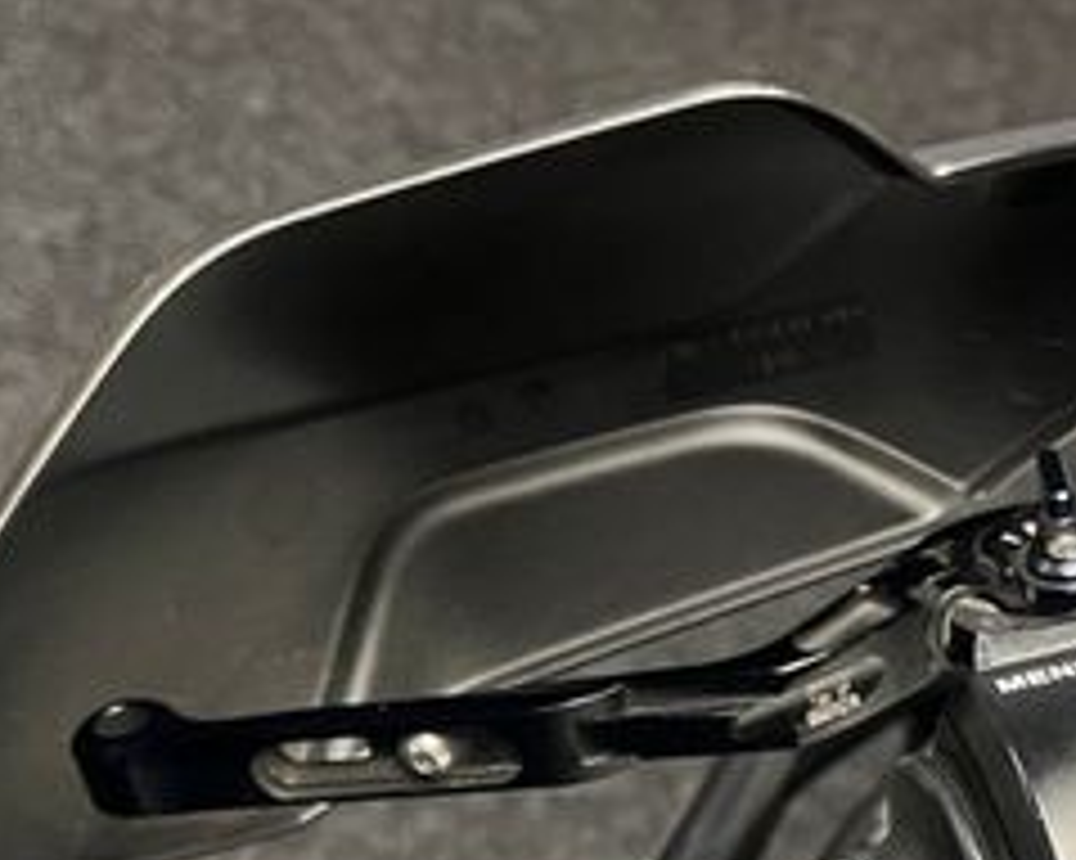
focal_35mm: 68
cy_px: 928
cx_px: 738
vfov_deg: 21.4
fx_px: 2165
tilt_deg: -56.7
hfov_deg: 27.7
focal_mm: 5.1
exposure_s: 1/50
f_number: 1.6
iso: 320
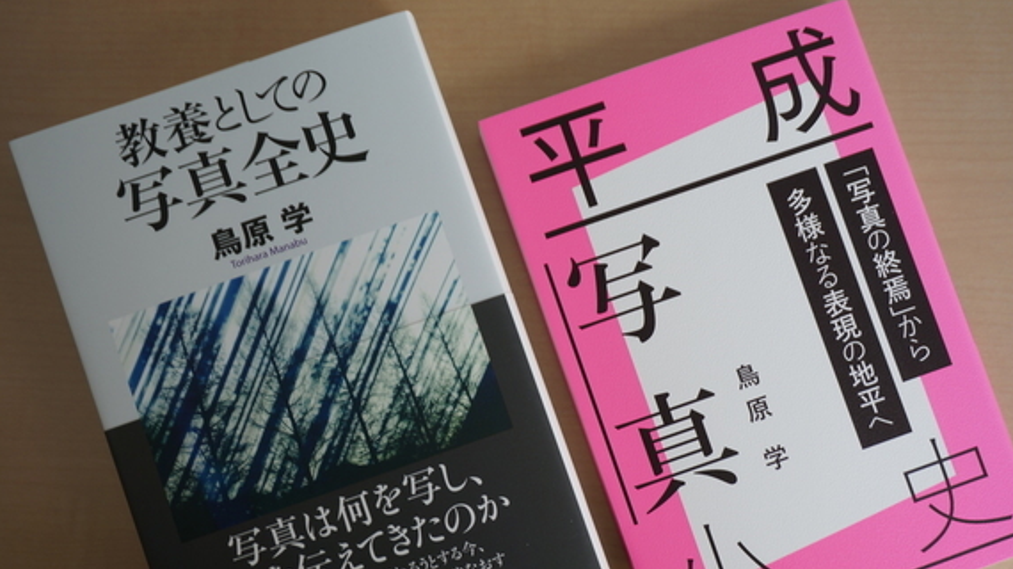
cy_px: 351
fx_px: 1154
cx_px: 517
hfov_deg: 47.4
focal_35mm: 43
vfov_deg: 27.6
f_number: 4.5
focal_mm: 26
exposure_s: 1/10
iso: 100
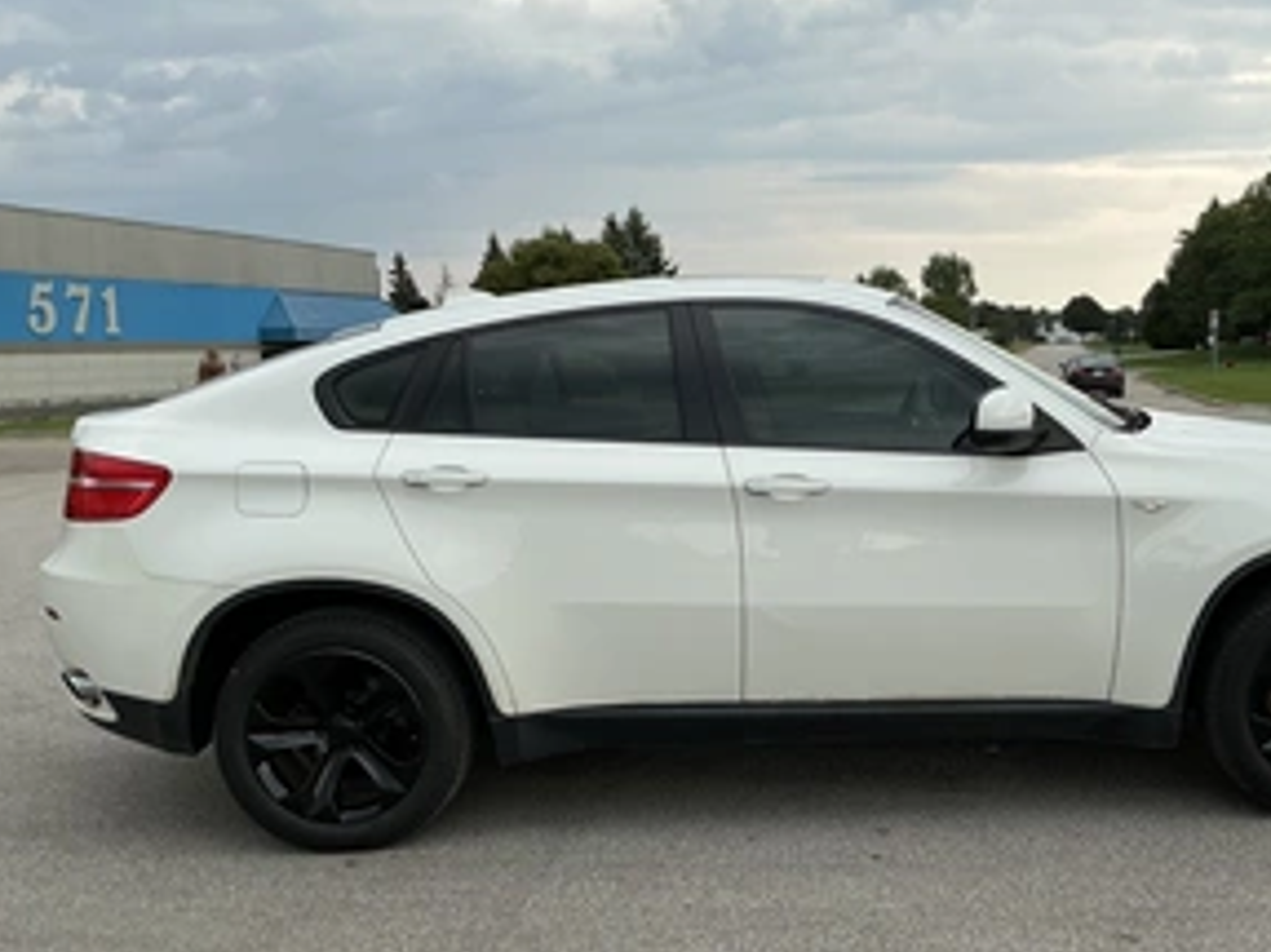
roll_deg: +0.0
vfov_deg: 36.7
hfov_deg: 47.3
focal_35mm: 39
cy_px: 536
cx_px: 815
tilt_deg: -5.0
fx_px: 1431
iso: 25
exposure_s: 1/461
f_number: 1.8
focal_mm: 3
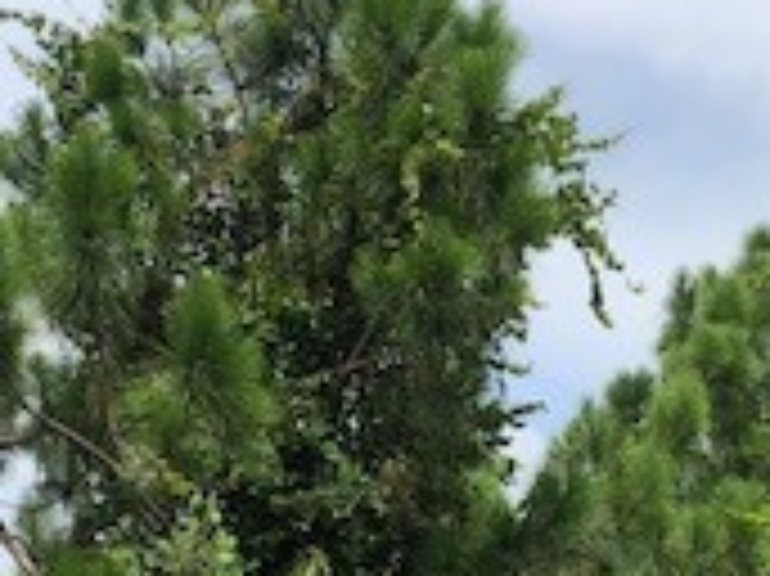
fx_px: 4335
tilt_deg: +7.3
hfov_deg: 9.8
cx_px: 1261
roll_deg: -1.4
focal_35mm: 195
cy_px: 1017
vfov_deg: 7.4
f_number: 2.4
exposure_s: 1/1021
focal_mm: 6
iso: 16
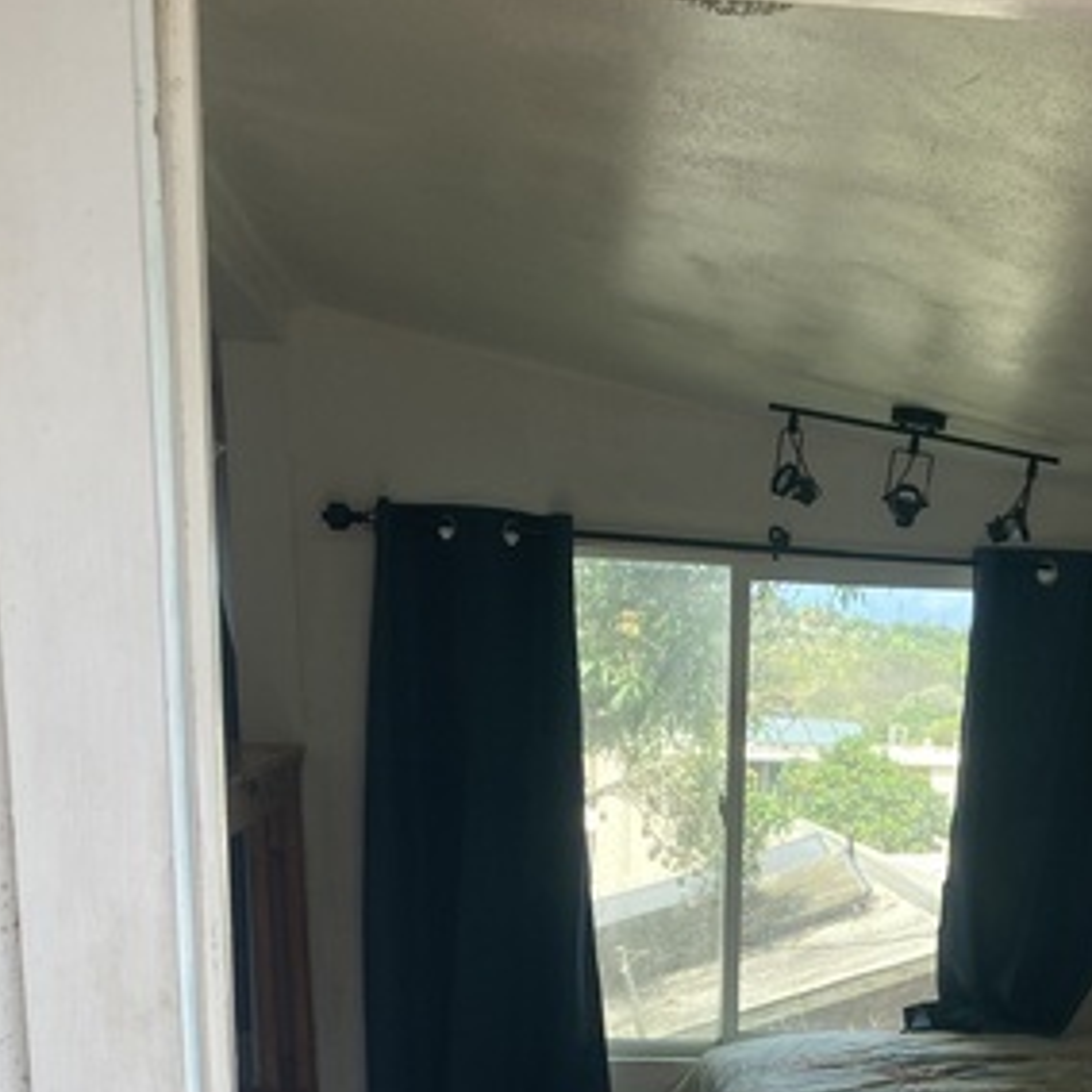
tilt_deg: -15.1
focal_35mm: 54
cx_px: 777
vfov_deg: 28.1
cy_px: 1267
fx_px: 1927
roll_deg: -1.9
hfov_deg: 31.2
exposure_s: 1/224
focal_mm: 4.25
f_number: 1.8
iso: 32
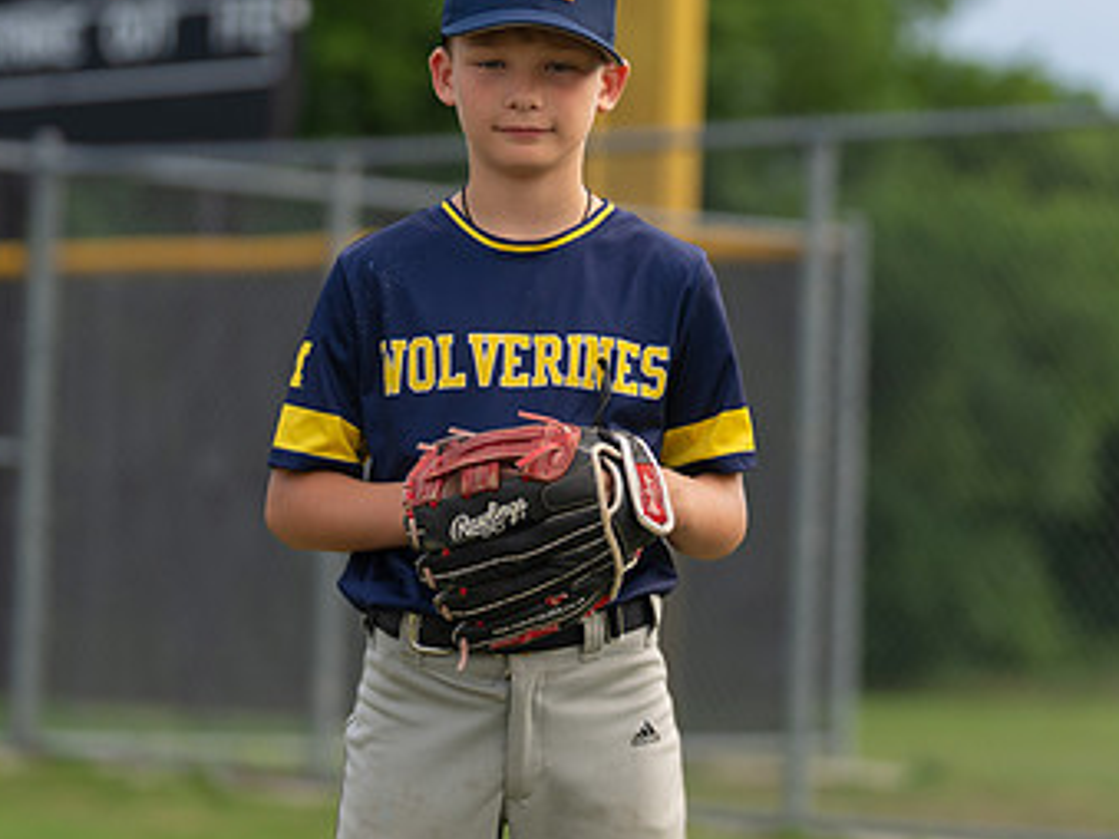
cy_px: 296
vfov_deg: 8.8
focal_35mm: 168
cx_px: 538
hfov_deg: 11.8
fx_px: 5429
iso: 160
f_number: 2.8
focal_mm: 102
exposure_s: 1/320
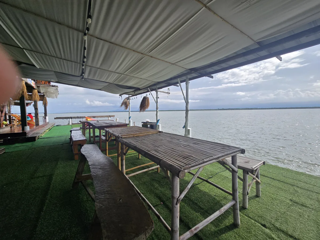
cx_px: 160
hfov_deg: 106.2
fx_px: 120
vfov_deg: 89.9
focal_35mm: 13
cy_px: 120
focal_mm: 2.2
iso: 50
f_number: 2.2
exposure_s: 1/1915
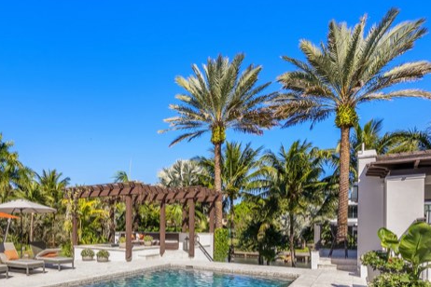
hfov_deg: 65.2
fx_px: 311
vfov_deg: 46.9
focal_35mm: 26
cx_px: 108
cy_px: 230
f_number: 8
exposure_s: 1/500
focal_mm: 15
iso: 200
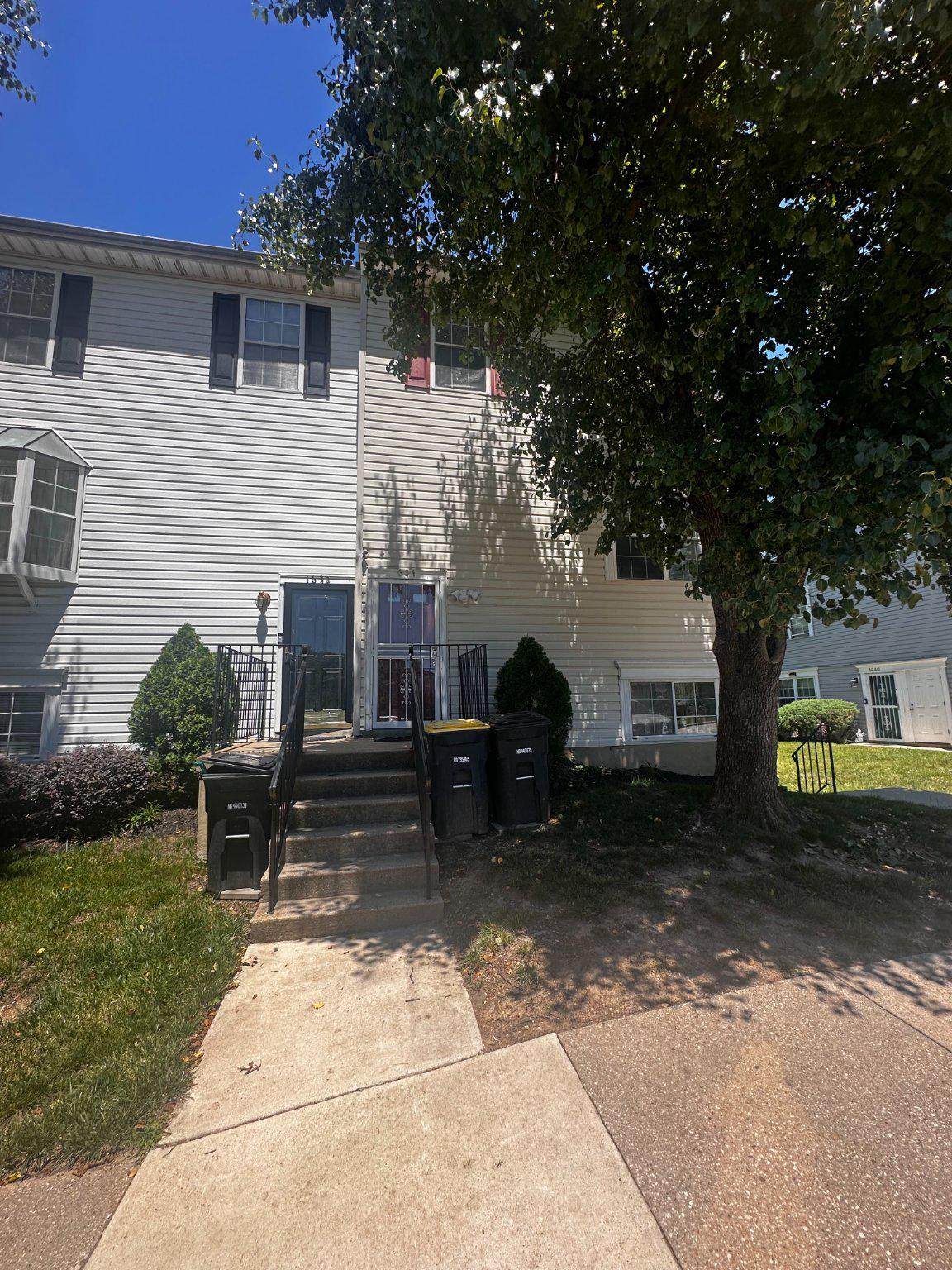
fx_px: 513
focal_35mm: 14
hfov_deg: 85.7
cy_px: 635
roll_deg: +0.8
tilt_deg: +8.8
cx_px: 476
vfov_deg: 102.1
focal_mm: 2.22
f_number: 2.2
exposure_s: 1/955
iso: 40
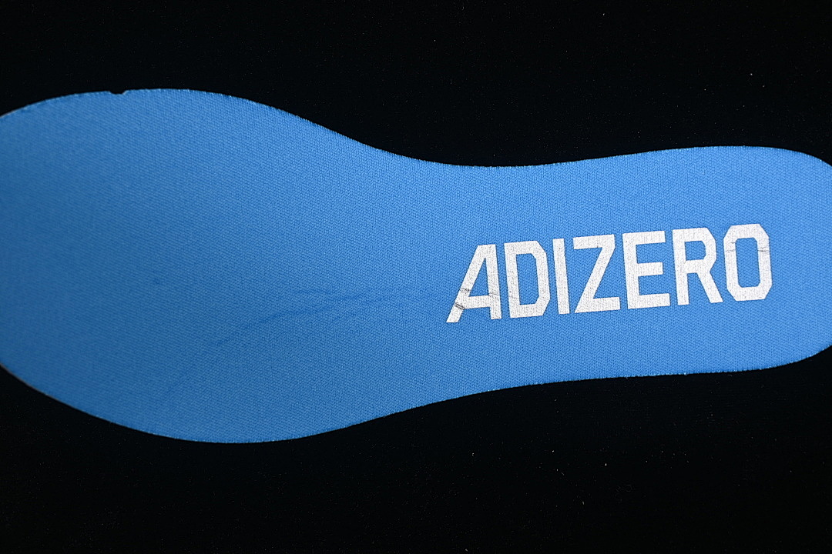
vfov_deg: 18.2
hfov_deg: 27.0
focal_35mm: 75
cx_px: 416
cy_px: 277
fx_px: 1733
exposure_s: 1/80
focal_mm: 50
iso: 160
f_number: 7.1
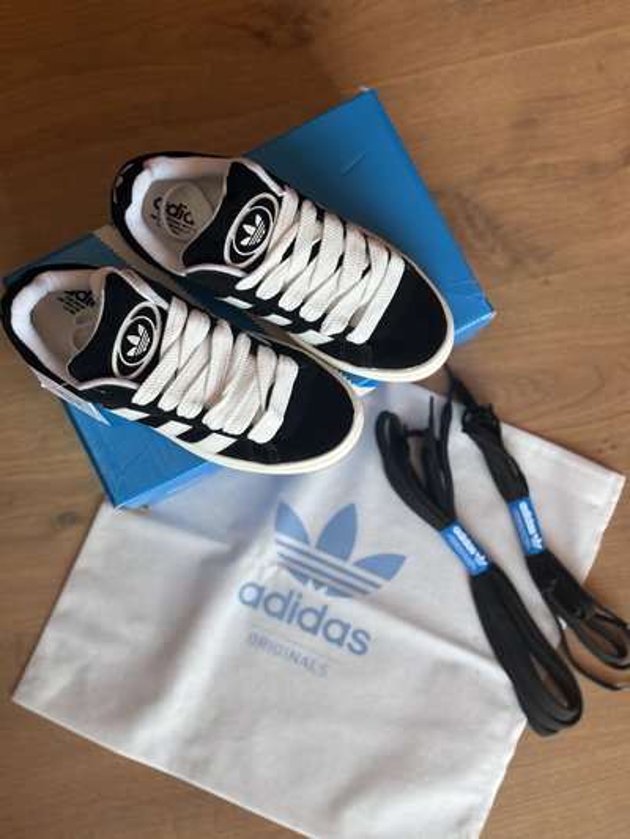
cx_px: 315
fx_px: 1261
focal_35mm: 52
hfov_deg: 28.0
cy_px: 420
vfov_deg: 36.8
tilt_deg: -84.5
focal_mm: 5.96
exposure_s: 1/122
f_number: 1.6
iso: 40
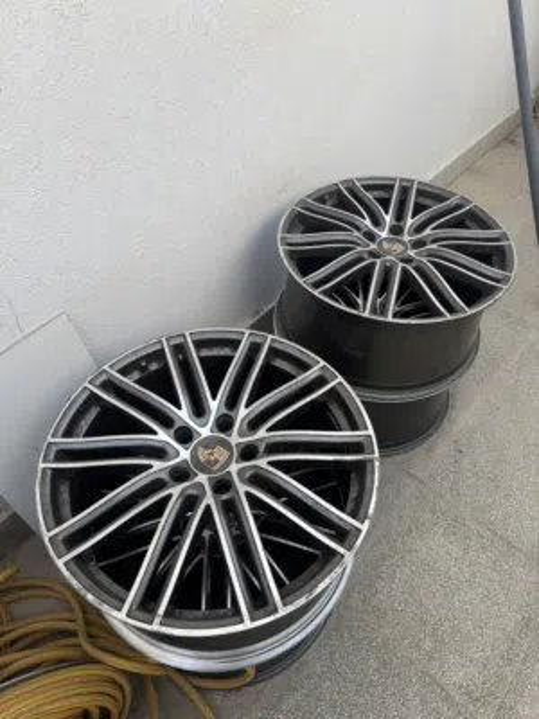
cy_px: 360
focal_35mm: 24
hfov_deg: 56.8
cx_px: 270
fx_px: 498
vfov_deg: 71.6
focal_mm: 6.76
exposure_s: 1/484
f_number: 1.78
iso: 80
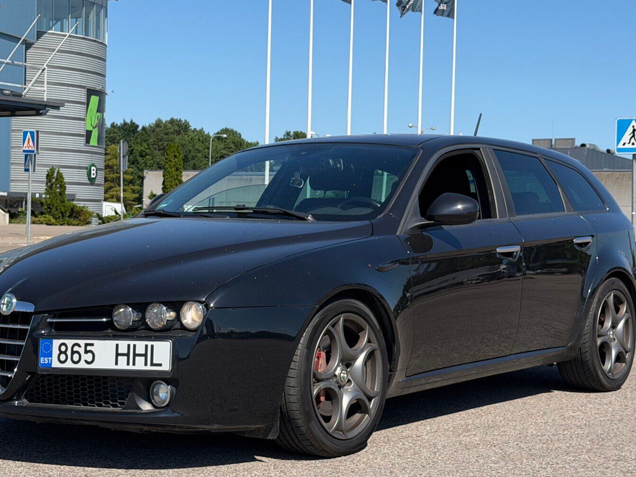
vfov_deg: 21.0
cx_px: 273
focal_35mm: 70
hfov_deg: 27.7
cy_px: 243
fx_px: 1286
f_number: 1.78
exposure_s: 1/4587
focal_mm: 6.76
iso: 64
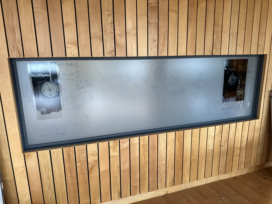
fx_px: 189
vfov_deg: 56.8
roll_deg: +1.9
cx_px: 136
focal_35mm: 24
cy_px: 102
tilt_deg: -14.0
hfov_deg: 71.6
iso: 250
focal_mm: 6.86
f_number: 1.78
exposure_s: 1/60
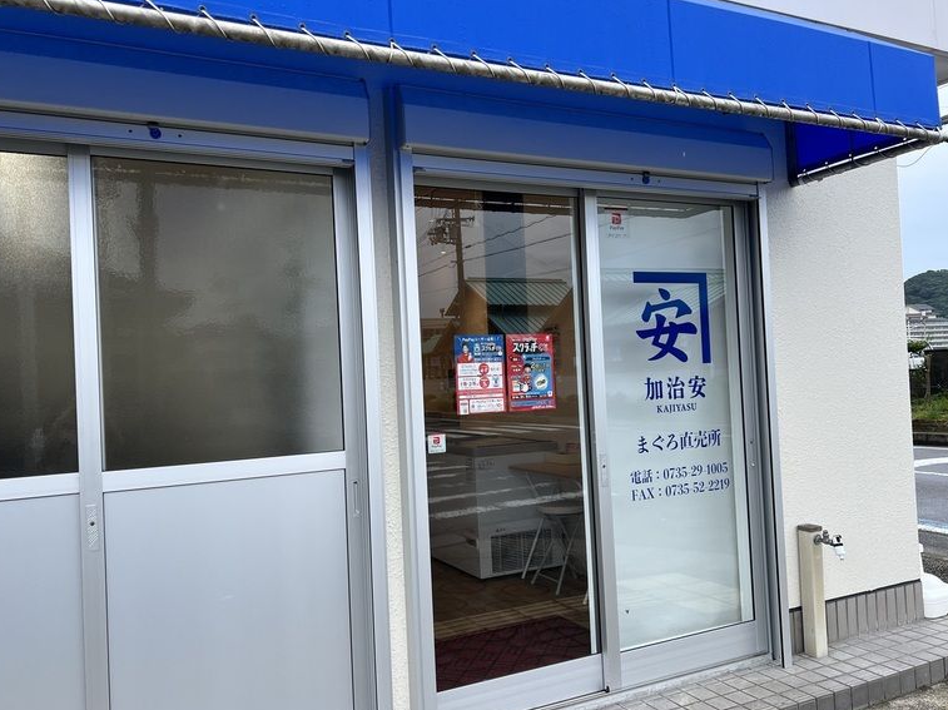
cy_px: 360
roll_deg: +2.9
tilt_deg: +1.0
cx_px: 455
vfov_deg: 49.7
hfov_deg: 63.4
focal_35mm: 28
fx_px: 766
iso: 50
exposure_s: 1/1159
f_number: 1.5
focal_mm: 5.7
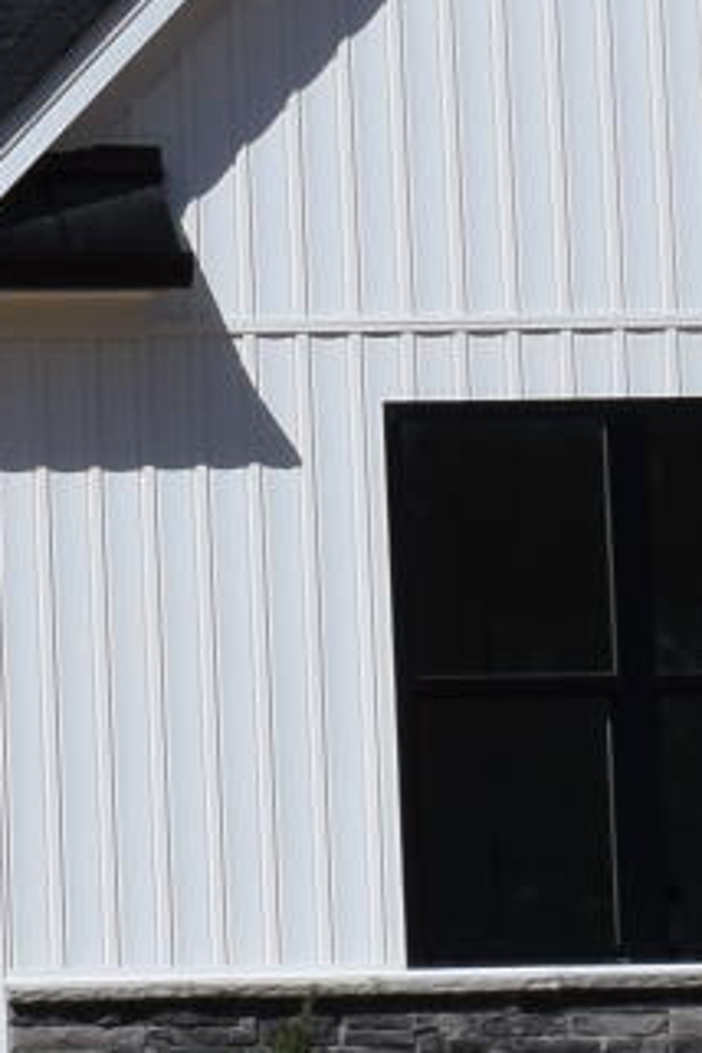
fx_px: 7370
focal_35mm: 252
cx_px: -1207
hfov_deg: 5.2
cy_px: 387
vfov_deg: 8.2
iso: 200
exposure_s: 1/500
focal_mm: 18
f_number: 11
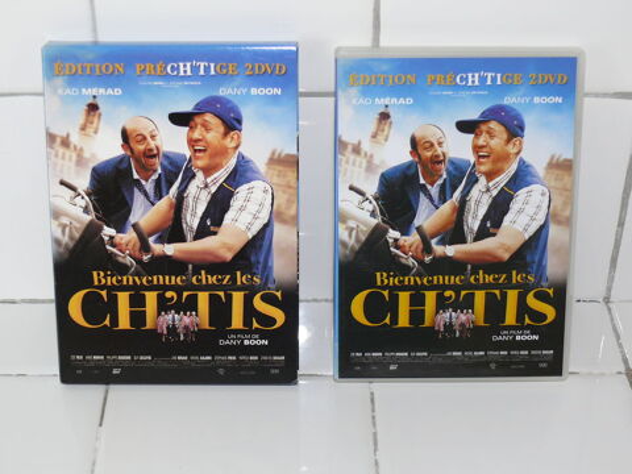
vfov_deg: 21.0
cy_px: 237
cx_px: 316
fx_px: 1278
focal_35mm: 70
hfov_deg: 27.8
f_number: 3.2
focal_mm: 11.8
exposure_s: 1/30
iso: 100
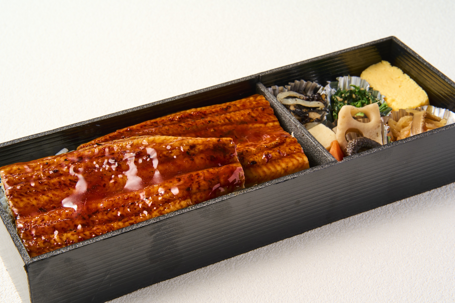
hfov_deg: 27.0
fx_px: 948
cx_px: 228
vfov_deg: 18.2
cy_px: 152
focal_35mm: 75
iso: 200
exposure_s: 1/125
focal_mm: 75
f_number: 20
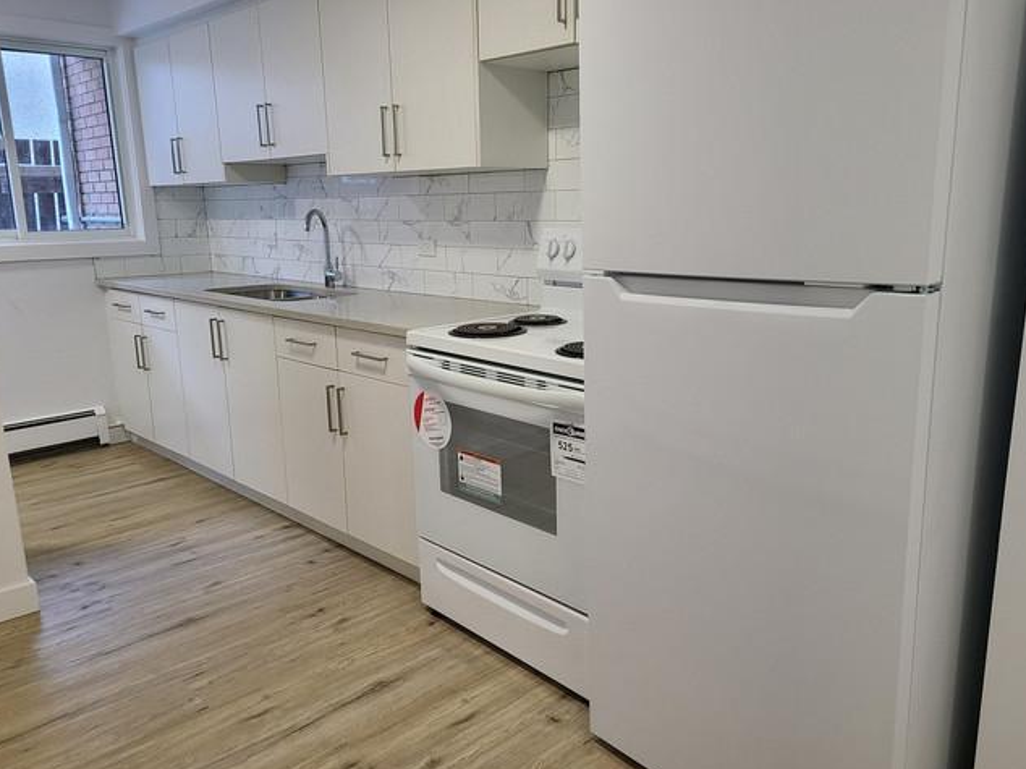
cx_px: 515
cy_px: 374
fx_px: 830
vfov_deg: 49.7
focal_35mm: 28
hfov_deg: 63.5
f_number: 1.8
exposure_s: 1/60
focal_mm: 5.4
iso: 100
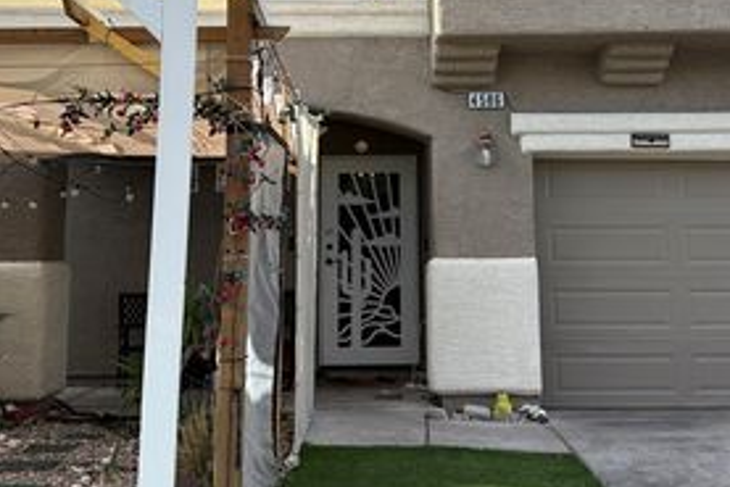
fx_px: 913
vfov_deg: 29.4
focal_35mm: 45
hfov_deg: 43.5
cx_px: 401
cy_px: 122
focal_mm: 6.76
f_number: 1.78
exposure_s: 1/2611
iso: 100
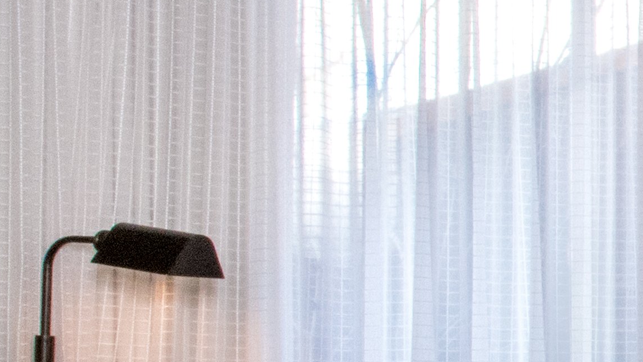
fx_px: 1927
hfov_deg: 12.9
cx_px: 1659
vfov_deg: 10.5
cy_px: 451
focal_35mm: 113
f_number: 22
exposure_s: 1/30
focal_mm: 15
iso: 400
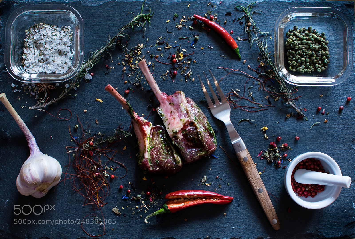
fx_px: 519
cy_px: 120
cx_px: 178
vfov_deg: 25.9
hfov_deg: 37.7
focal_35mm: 52
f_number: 5.6
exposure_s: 1/2
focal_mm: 35
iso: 100
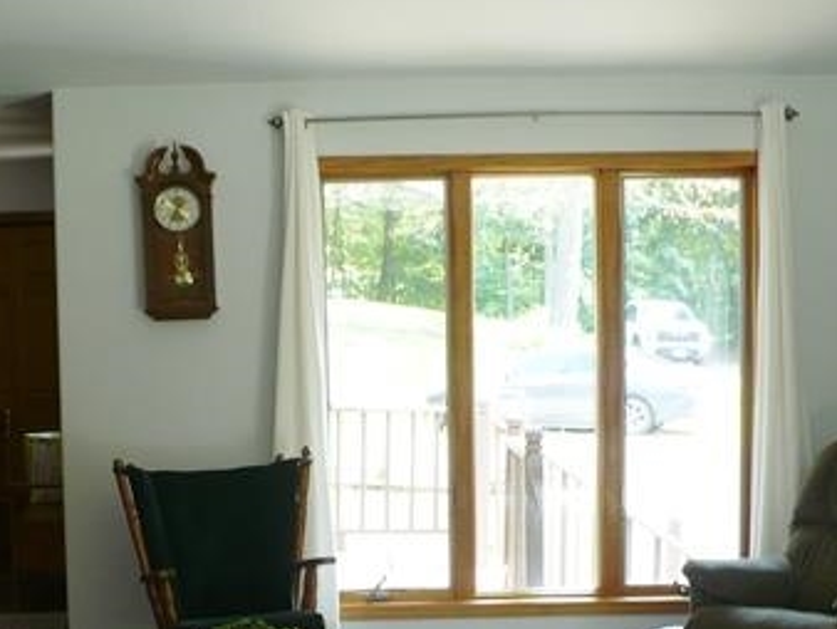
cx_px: 267
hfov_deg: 27.6
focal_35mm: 70
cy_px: 545
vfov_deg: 20.7
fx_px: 1694
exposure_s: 1/30
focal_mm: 6.1
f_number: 2.8
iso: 125
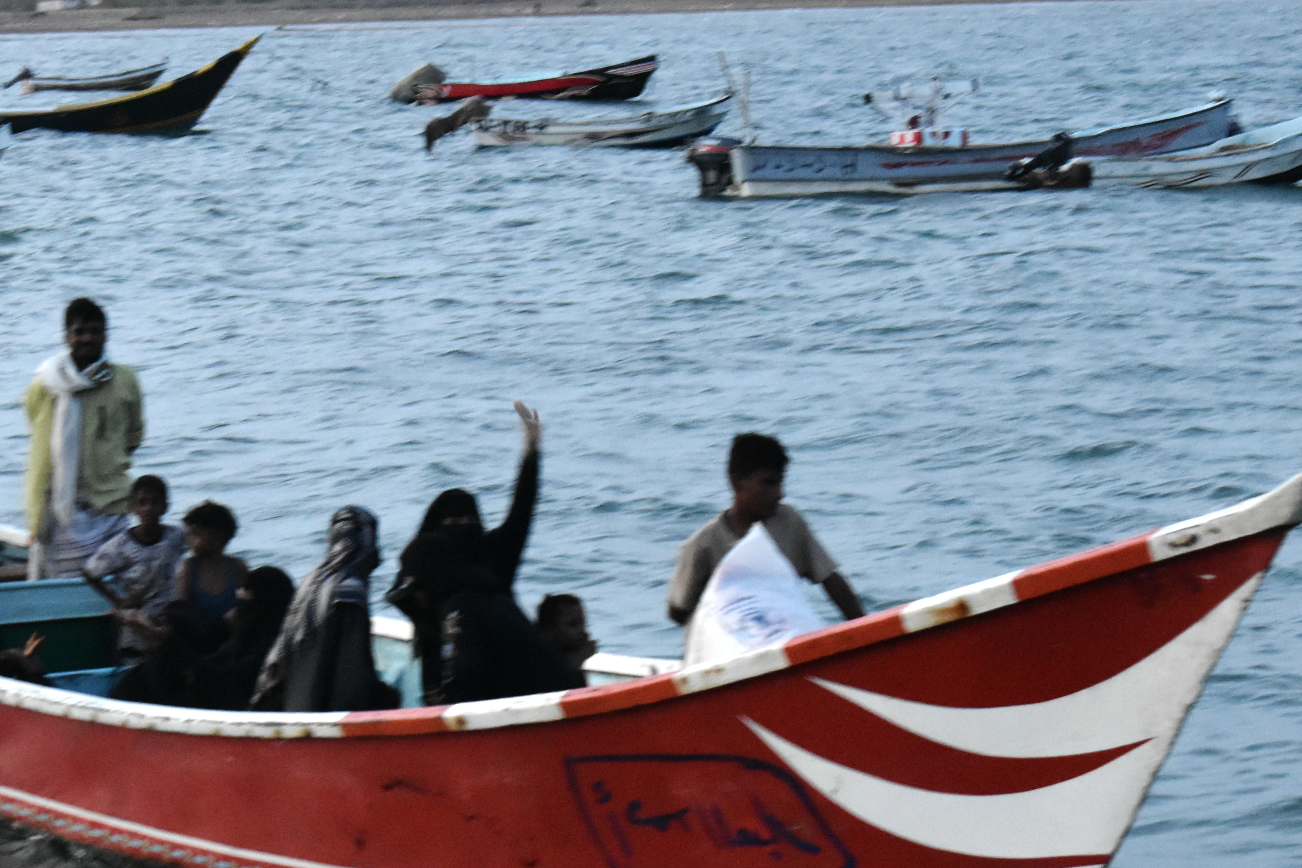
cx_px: 403
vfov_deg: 9.4
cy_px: 718
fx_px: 5276
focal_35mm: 146
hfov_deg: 14.0
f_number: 5.6
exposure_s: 1/60
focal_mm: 55
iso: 3600
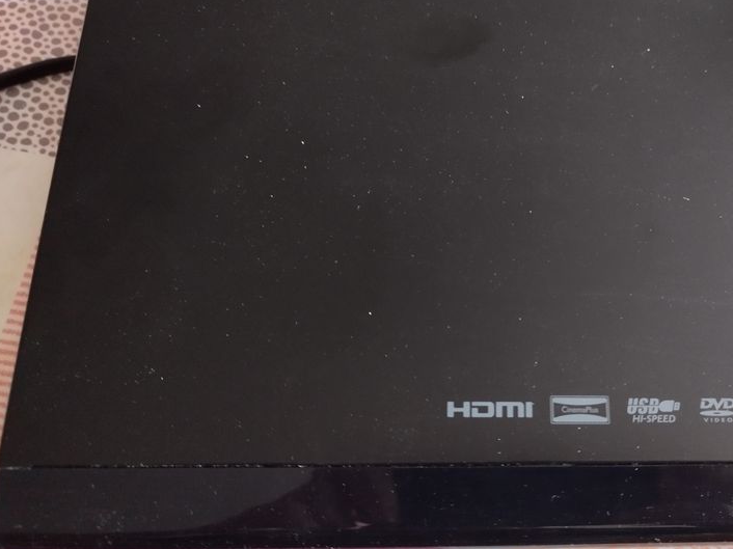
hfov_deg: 52.8
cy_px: 251
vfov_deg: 41.7
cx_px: 496
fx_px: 720
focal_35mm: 34
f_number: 1.89
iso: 970
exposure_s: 1/20
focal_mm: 5.89
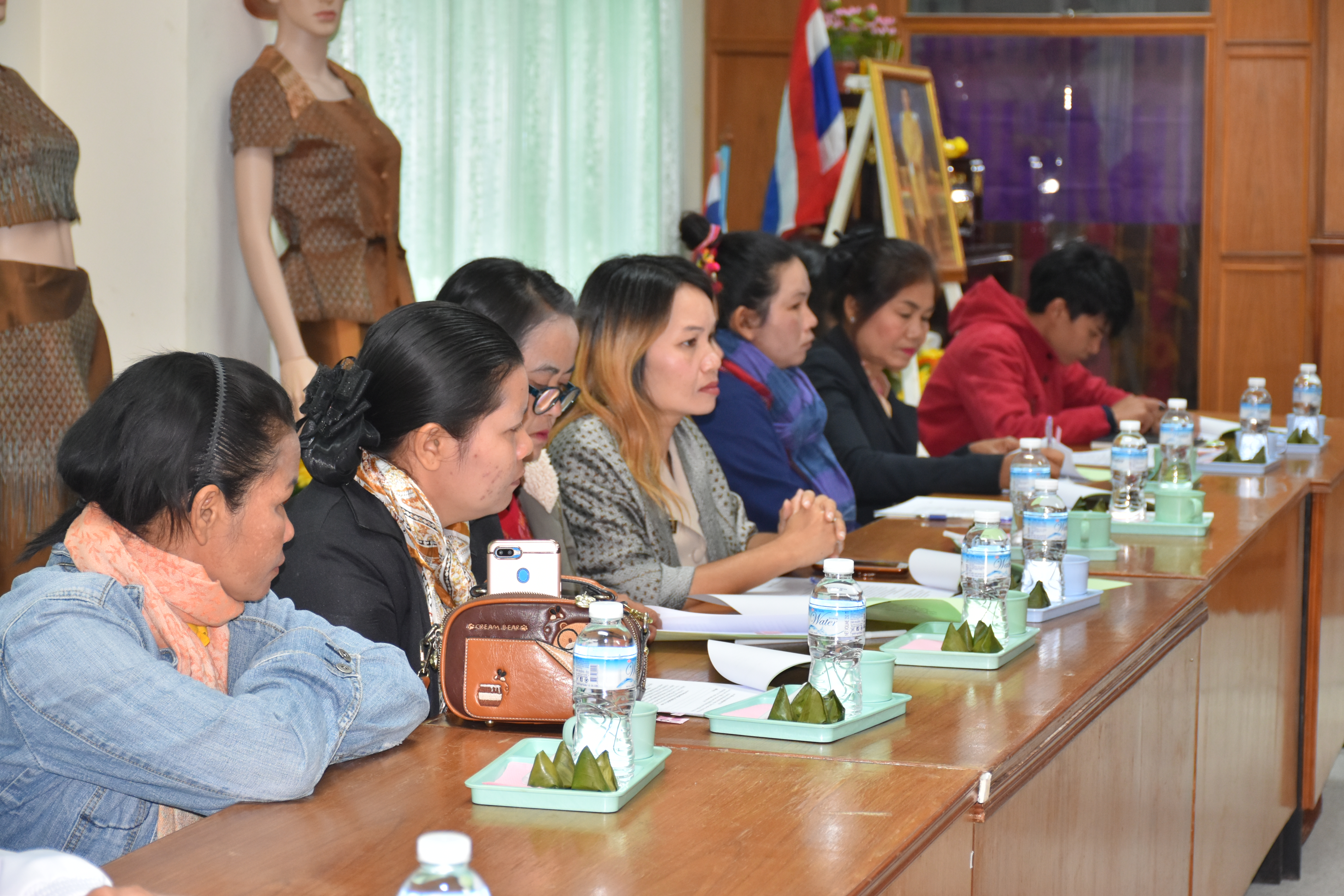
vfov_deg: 16.3
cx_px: 672
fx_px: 3136
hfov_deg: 24.2
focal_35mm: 84
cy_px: 448
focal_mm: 56
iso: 800
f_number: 4.8
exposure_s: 1/80
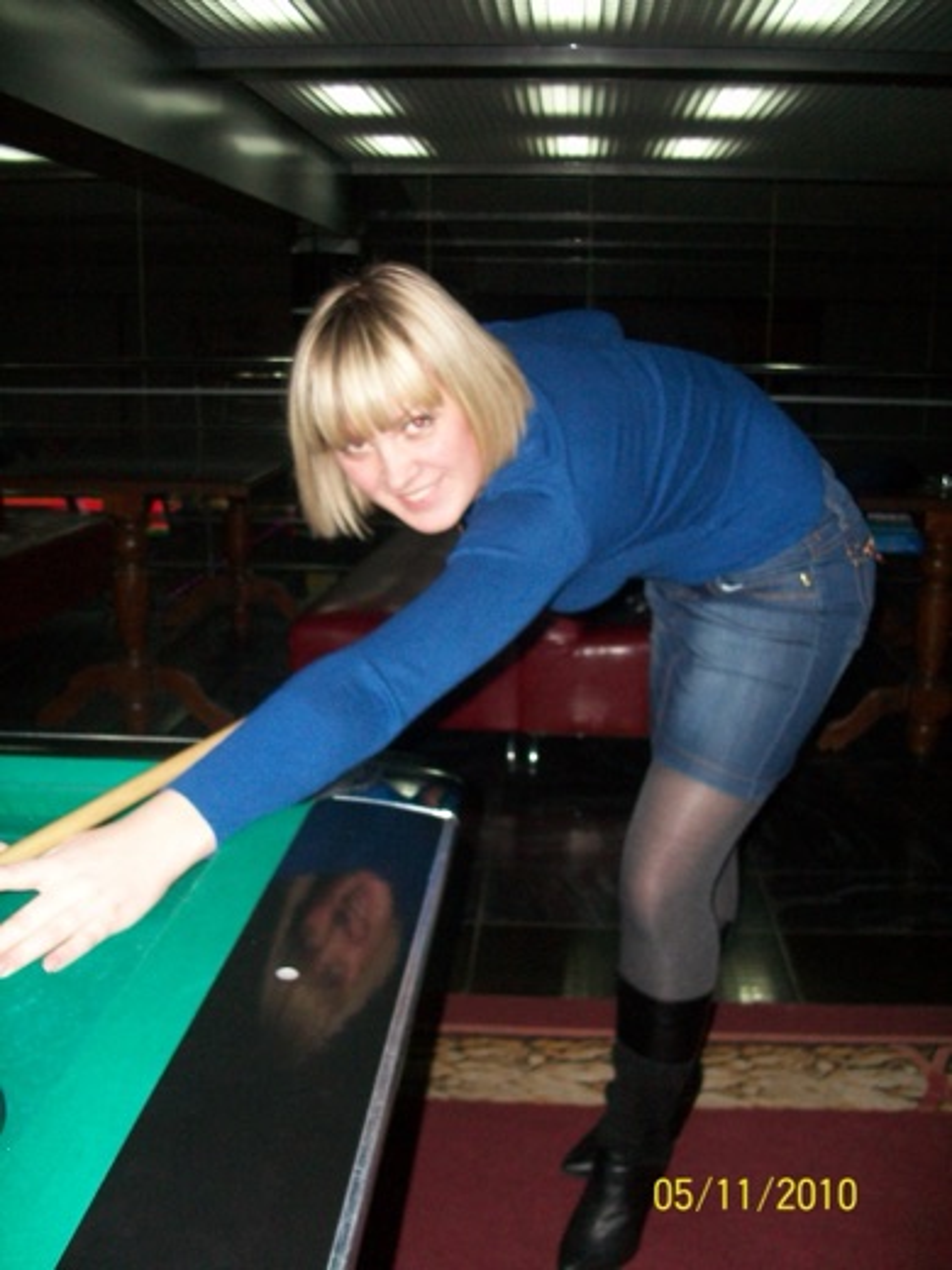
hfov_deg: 41.8
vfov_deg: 54.0
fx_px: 1247
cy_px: 635
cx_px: 476
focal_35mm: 34
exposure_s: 1/60
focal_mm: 5.7
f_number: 2.8
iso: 160
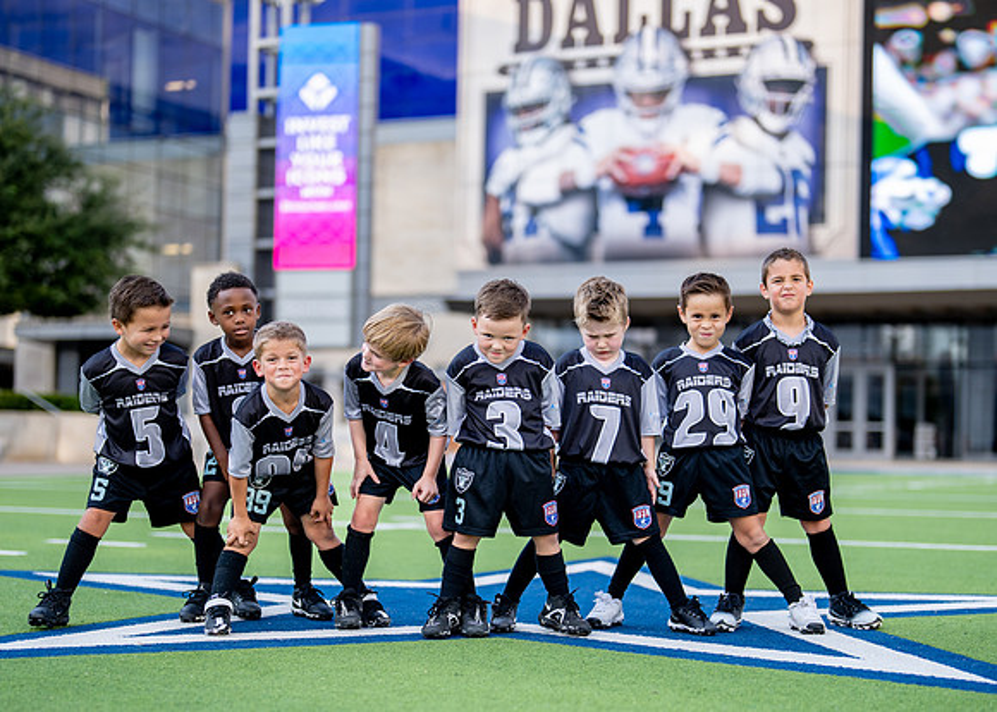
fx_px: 1909
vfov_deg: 21.1
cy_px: 446
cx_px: 509
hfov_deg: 29.3
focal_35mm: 67
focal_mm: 50
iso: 100
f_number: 1.2
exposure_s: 1/1250
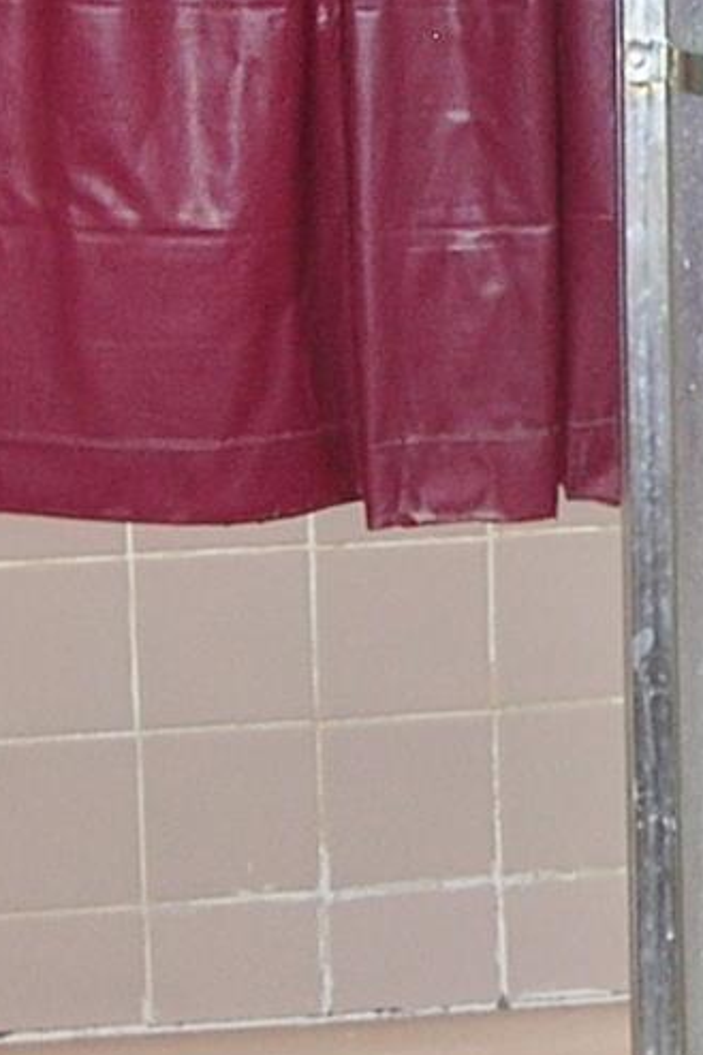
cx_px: 1115
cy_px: 70
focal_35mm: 173
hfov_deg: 7.8
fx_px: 5071
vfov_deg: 11.8
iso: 50
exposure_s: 1/60.1
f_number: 2.7
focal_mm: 6
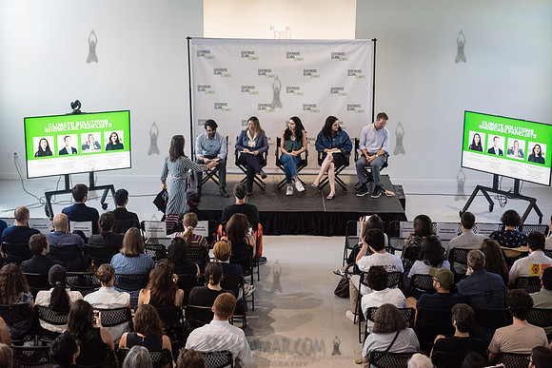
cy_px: 184
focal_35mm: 58
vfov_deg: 23.4
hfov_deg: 34.5
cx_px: 276
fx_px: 889
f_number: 4
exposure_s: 1/320
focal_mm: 58
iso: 5000
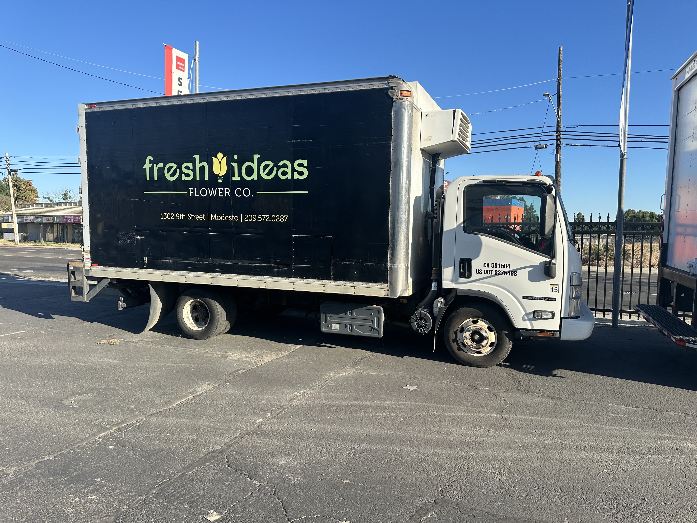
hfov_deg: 71.6
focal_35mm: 24
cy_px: 262
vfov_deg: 56.8
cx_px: 348
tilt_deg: -1.1
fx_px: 483
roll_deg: -1.0
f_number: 1.78
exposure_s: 1/2410
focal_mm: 6.86
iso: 80
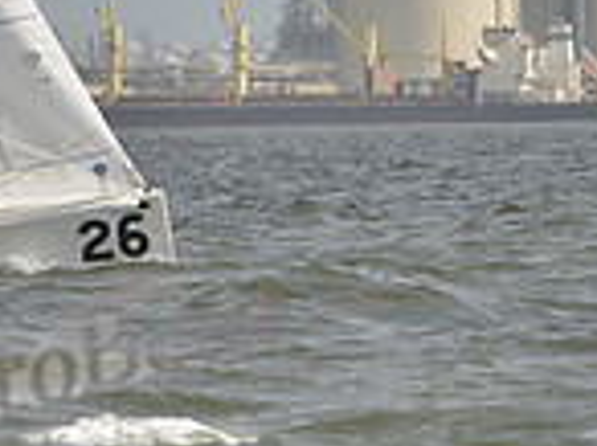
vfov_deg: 1.6
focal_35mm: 919
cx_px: -388
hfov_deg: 2.2
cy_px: -215
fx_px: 15823
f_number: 8
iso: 400
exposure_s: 1/1600
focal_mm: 240
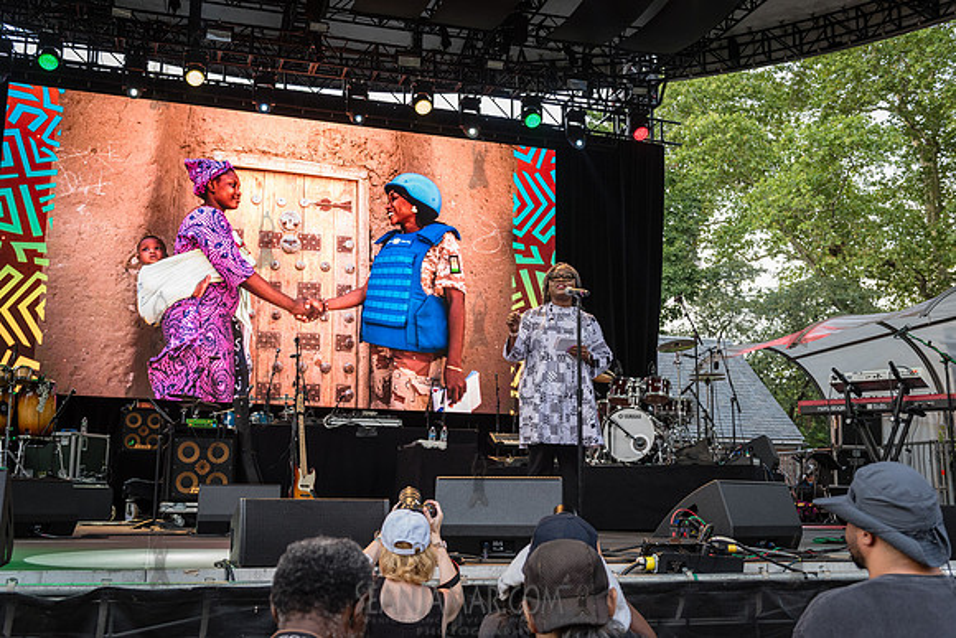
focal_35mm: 38
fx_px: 1009
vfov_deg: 35.1
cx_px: 478
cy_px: 319
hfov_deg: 50.7
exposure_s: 1/320
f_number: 4.5
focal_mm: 38
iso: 1000
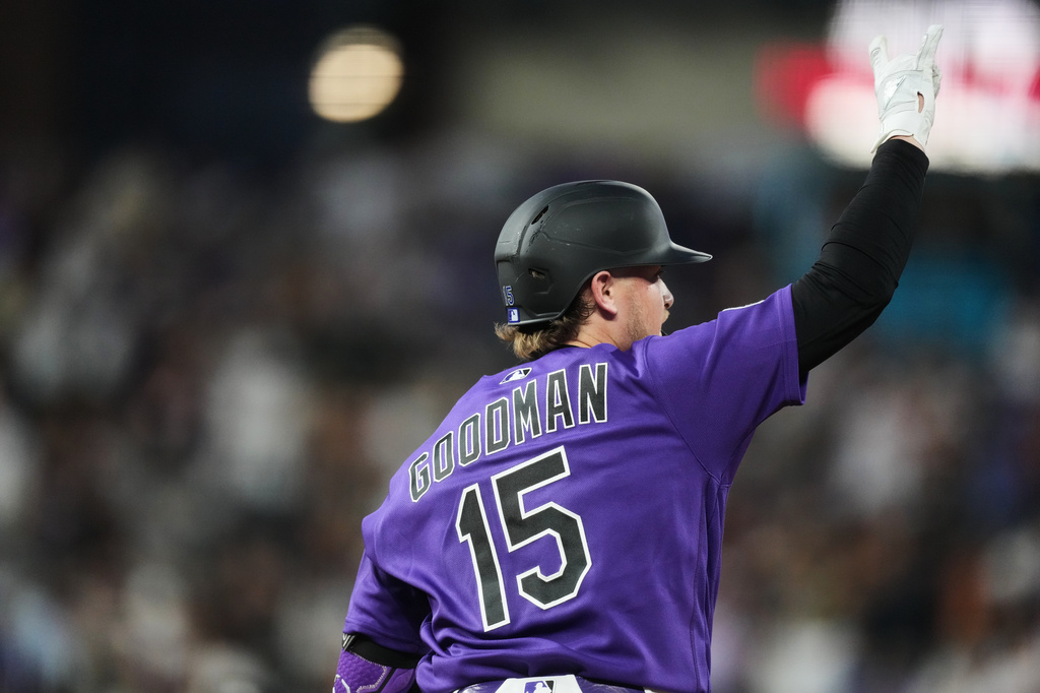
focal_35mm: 600
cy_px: 346
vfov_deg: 2.3
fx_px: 17327
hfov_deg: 3.4
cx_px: 520
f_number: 4
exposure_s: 1/1600
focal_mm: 600
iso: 5000
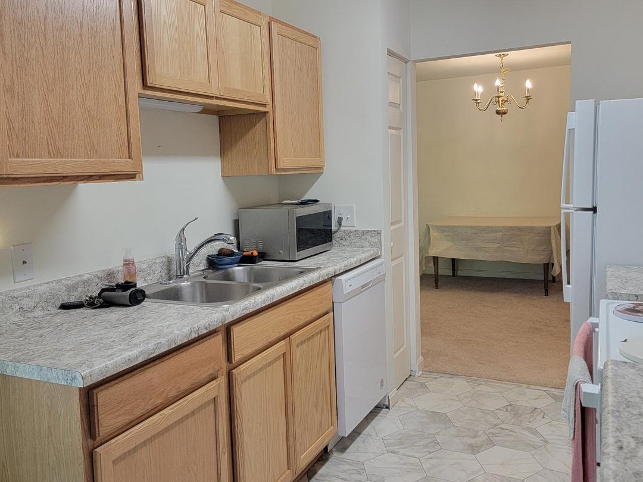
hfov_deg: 56.8
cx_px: 296
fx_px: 594
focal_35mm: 32
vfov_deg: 44.1
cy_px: 221
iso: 250
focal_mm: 6.7
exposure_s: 1/120
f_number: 1.8
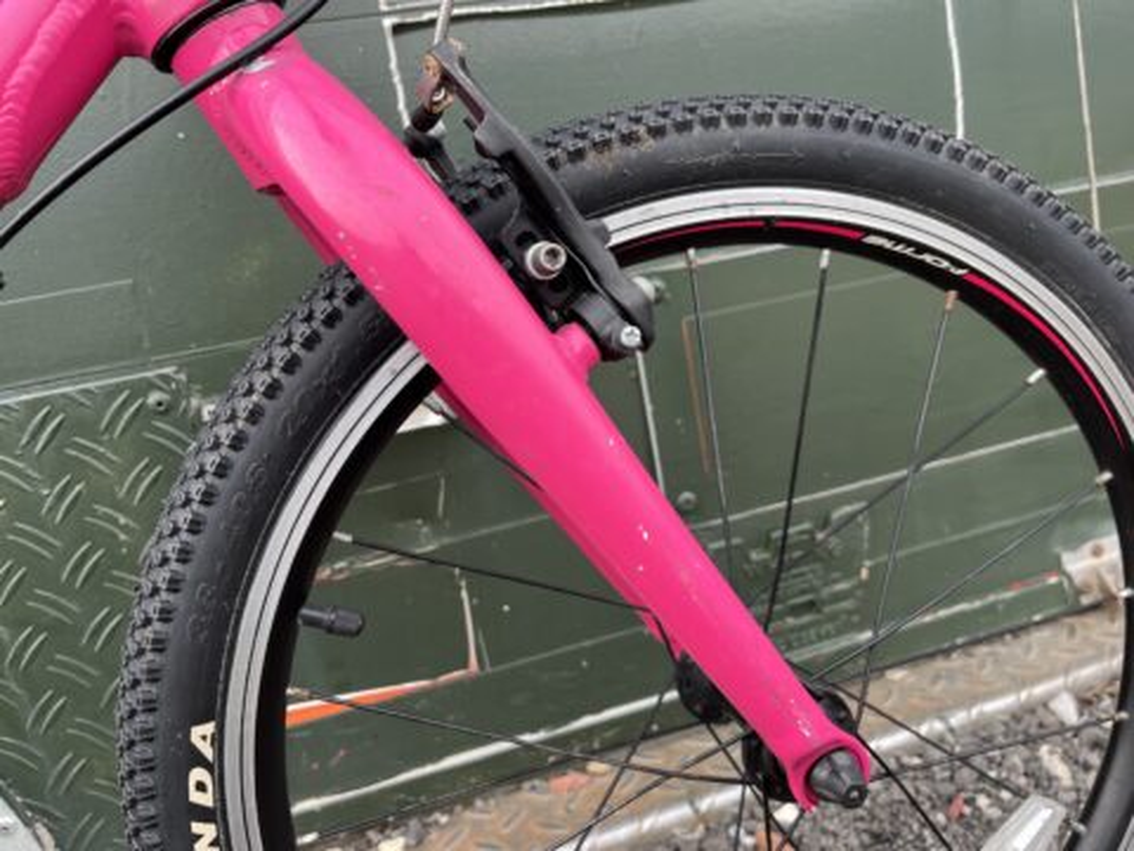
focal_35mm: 26
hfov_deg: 67.3
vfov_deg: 53.1
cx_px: 567
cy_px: 426
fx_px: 852
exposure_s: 1/154
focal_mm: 5.1
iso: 40
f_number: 1.6
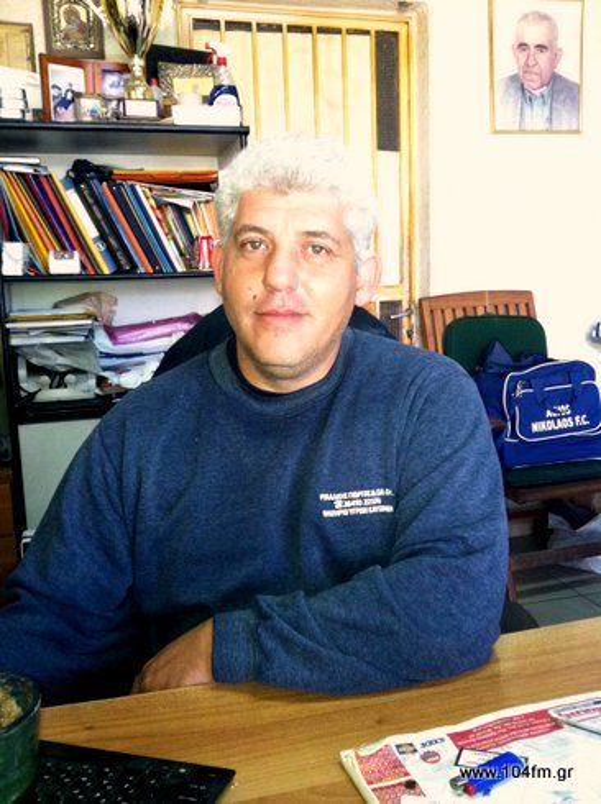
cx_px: 300
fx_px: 812
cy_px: 402
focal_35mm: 35
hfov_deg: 40.6
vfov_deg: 52.7
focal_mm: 3.85
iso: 320
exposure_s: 1/15
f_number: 2.8
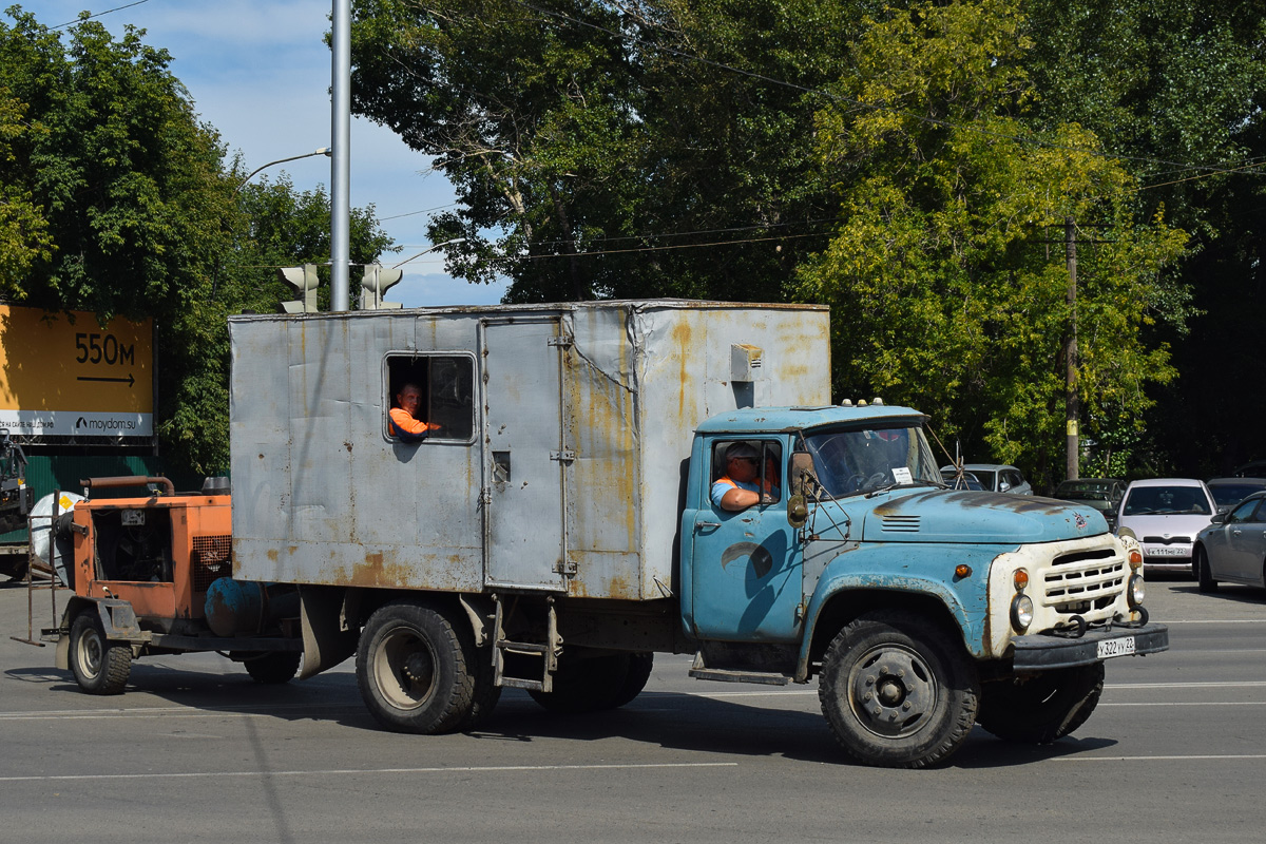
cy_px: 422
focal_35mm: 60
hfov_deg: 33.4
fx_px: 2110
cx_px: 633
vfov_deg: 22.6
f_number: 7.1
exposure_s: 1/1250
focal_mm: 40
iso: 200
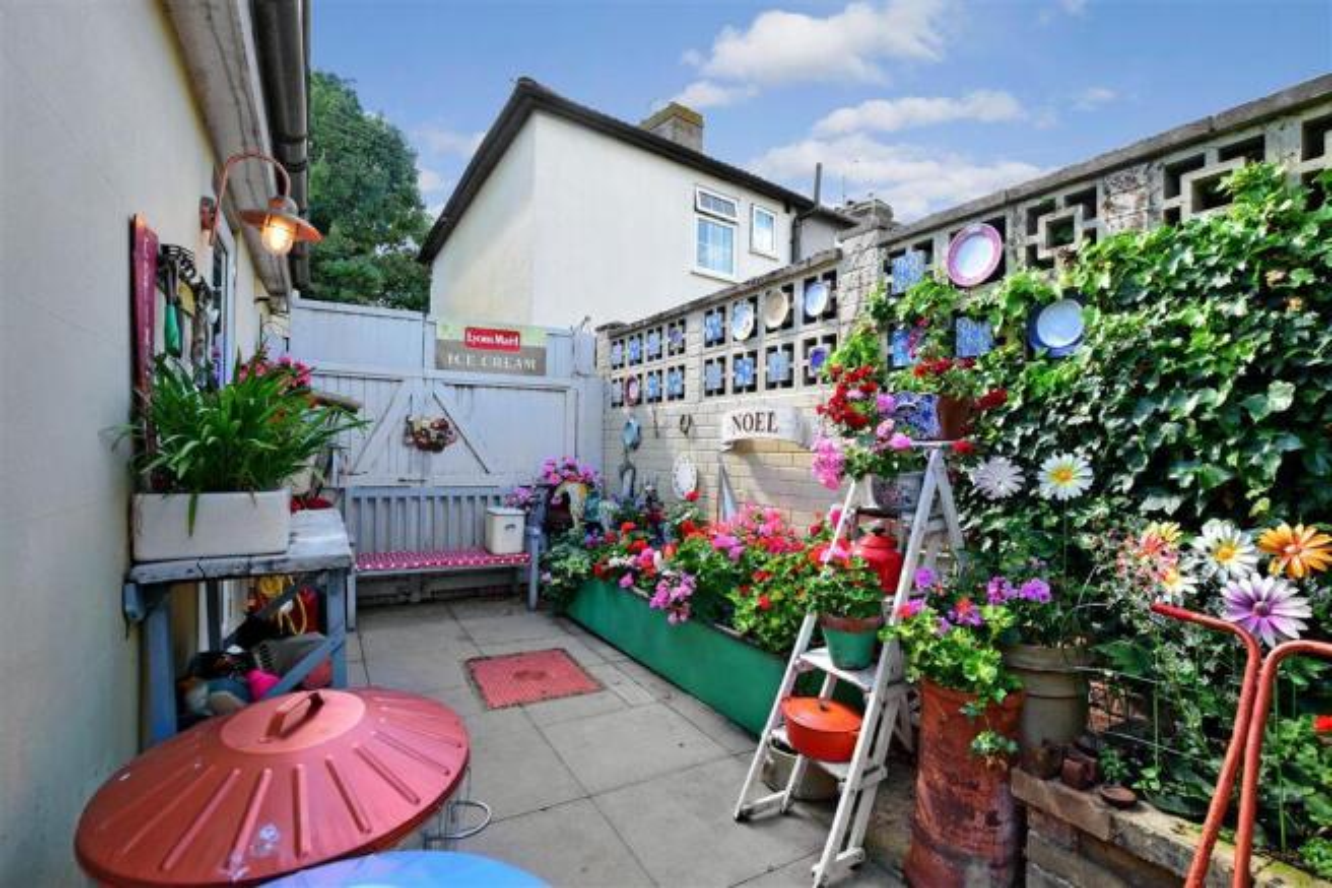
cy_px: 444
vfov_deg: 72.0
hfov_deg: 95.0
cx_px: 666
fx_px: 610
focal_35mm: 16
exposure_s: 1/125
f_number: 7.1
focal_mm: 11
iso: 400
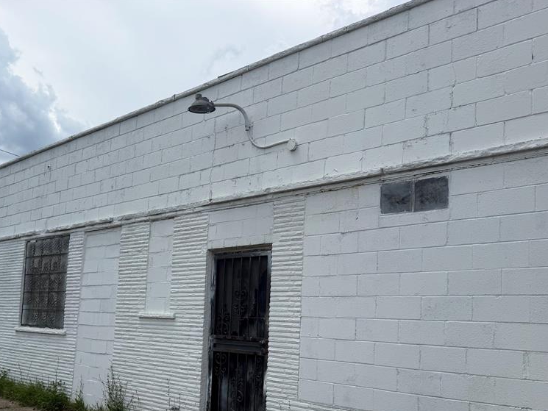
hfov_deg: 55.0
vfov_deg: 42.3
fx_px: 523
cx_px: 226
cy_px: 279
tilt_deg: +4.6
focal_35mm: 33
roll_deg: -3.1
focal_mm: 6.76
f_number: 1.78
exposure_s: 1/6173
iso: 80
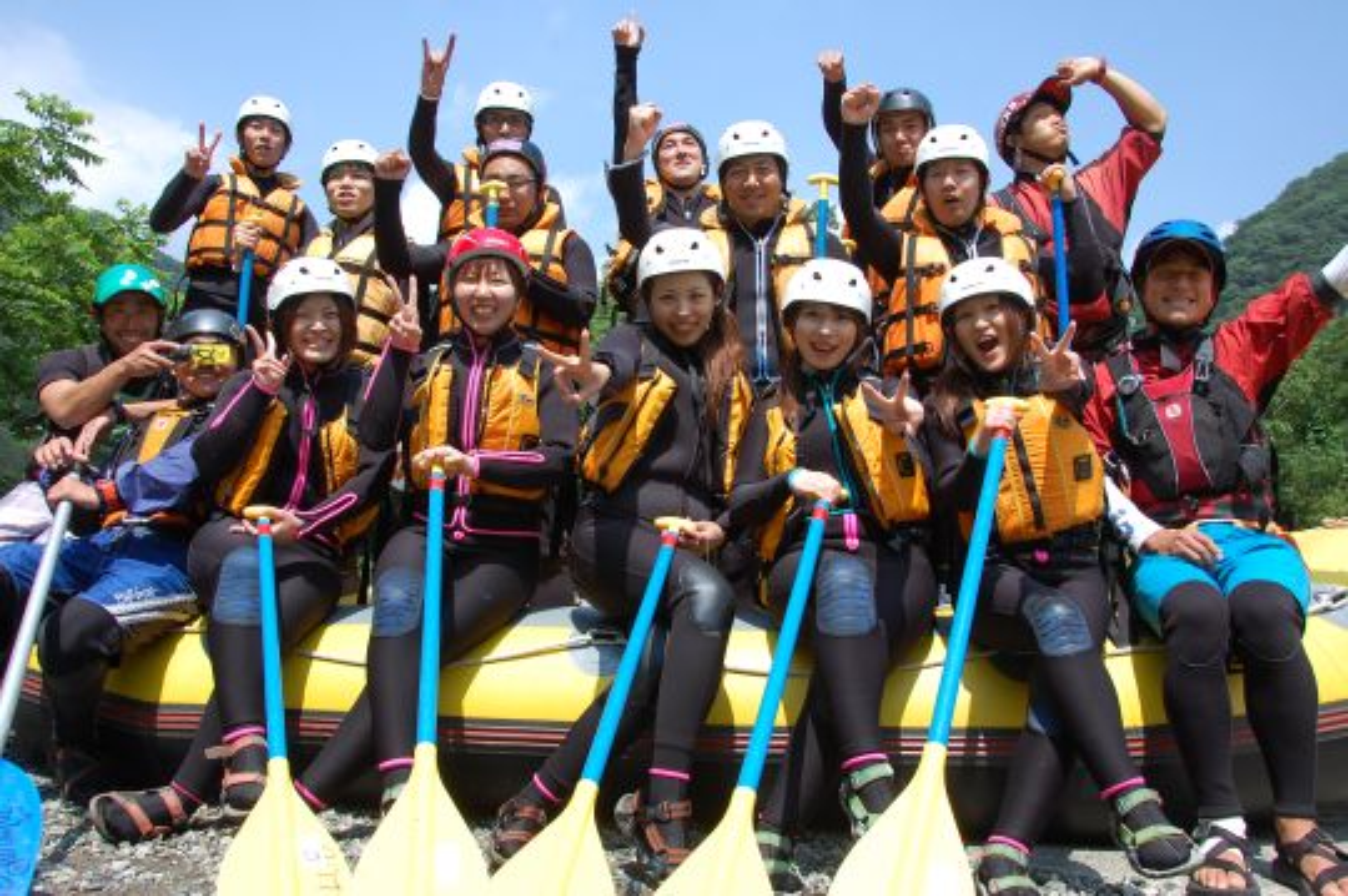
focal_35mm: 30
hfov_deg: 62.0
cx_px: 674
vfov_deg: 43.5
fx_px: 1122
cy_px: 448
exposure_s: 1/250
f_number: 10
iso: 320
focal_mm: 20
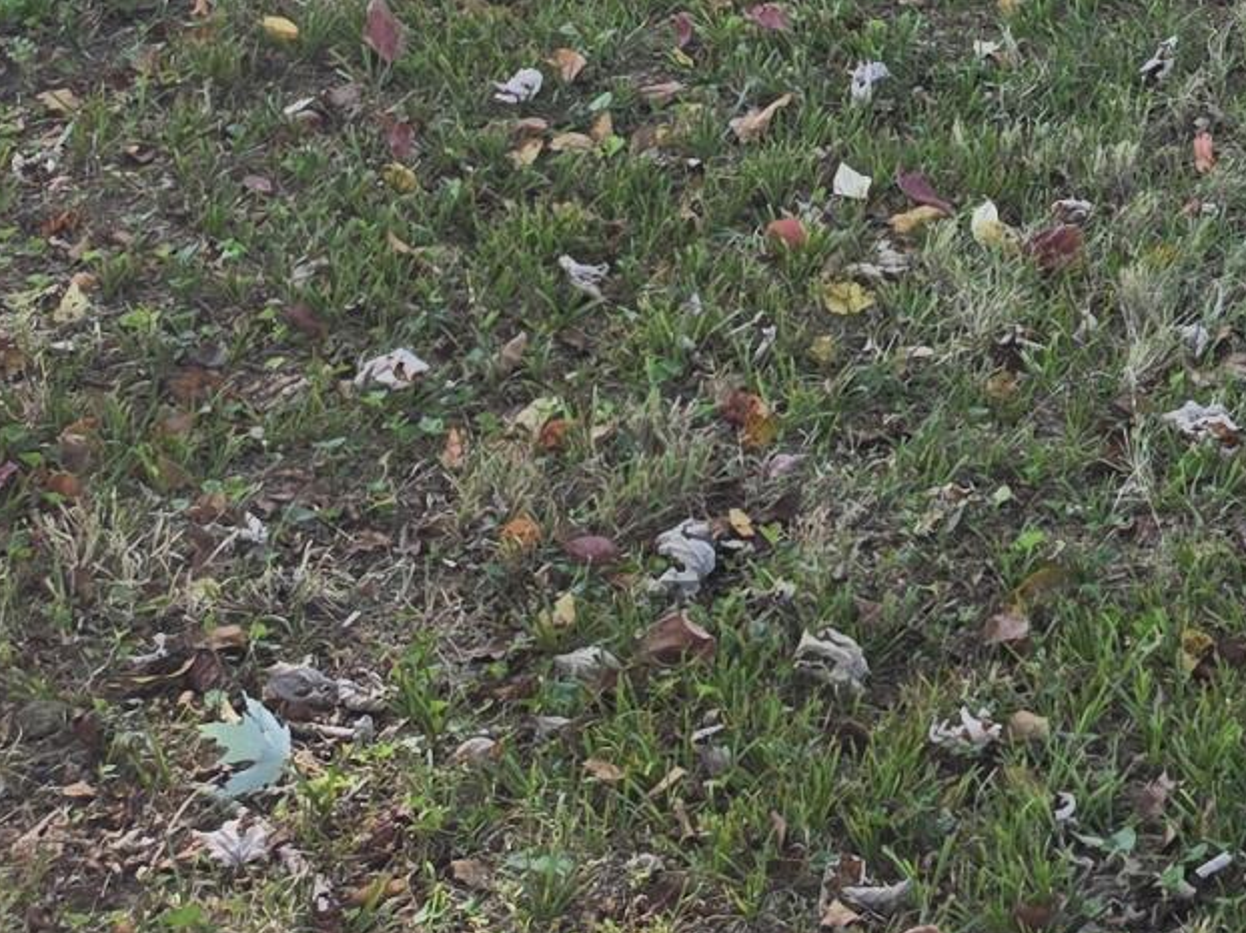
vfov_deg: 11.7
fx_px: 3994
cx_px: 1923
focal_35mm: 111
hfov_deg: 16.1
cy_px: -1019
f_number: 1.4
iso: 25
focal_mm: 6.5
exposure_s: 1/180
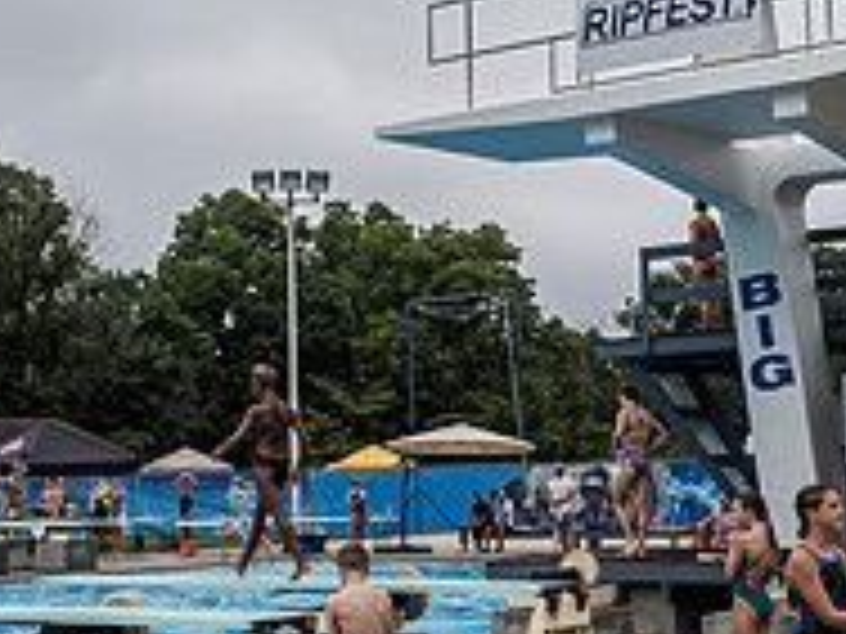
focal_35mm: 74
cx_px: 513
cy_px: 308
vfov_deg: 19.9
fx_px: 1809
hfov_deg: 26.3
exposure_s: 1/640
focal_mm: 12
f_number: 6.3
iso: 250
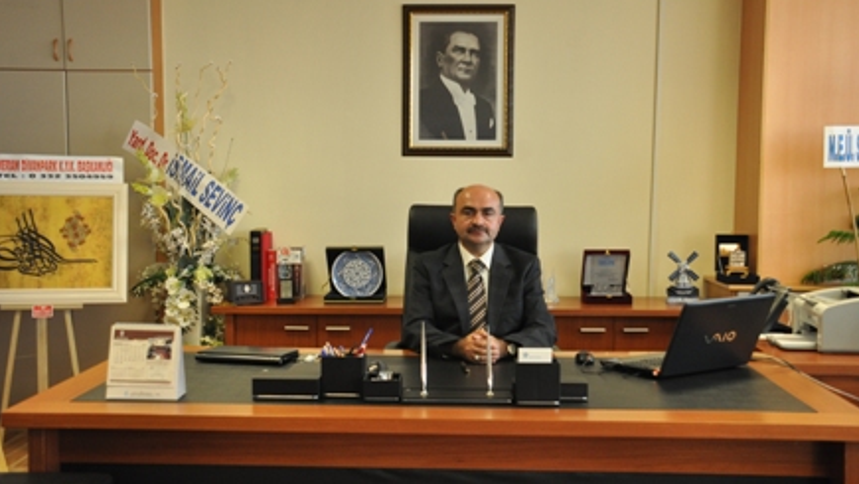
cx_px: 421
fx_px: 957
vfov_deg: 28.4
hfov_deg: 48.3
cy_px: 249
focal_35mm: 42
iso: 800
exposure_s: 1/60
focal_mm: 26
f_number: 4
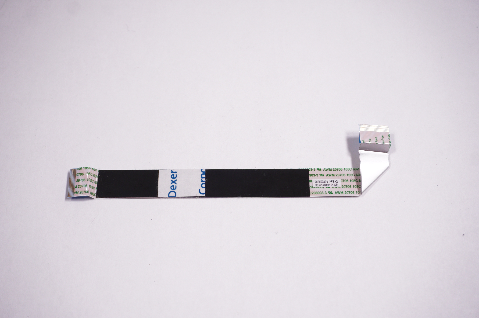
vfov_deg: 29.8
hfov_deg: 43.6
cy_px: 159
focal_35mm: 45
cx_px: 240
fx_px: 598
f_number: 5.6
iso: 400
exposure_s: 1/250
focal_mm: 30
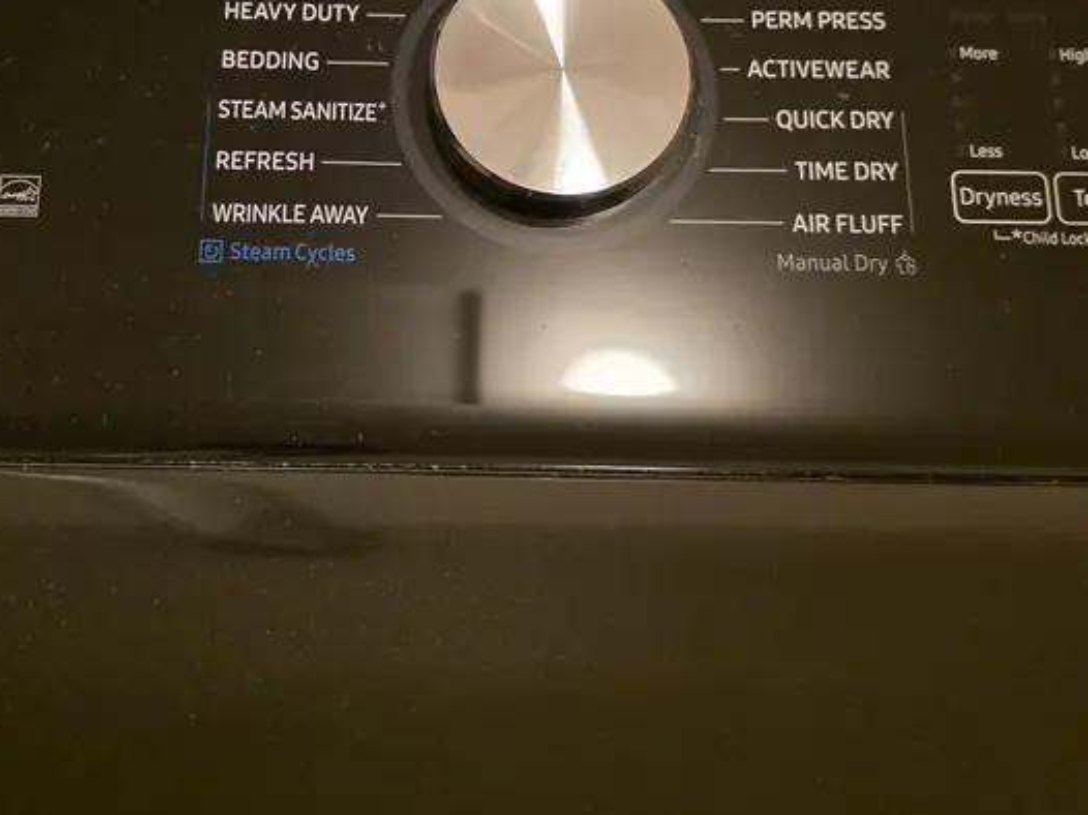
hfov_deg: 44.5
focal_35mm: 42
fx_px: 1319
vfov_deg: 33.2
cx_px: 416
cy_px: 149
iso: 2000
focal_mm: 6.3
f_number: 1.7
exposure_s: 1/120
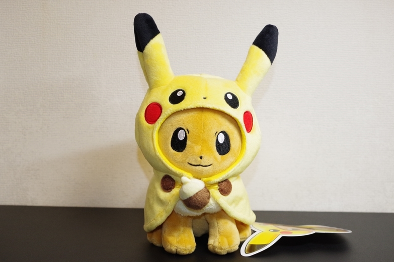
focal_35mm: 47
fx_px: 514
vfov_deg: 28.6
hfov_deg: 41.9
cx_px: 195
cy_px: 133
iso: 1600
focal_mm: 30.63
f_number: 5
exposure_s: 1/125
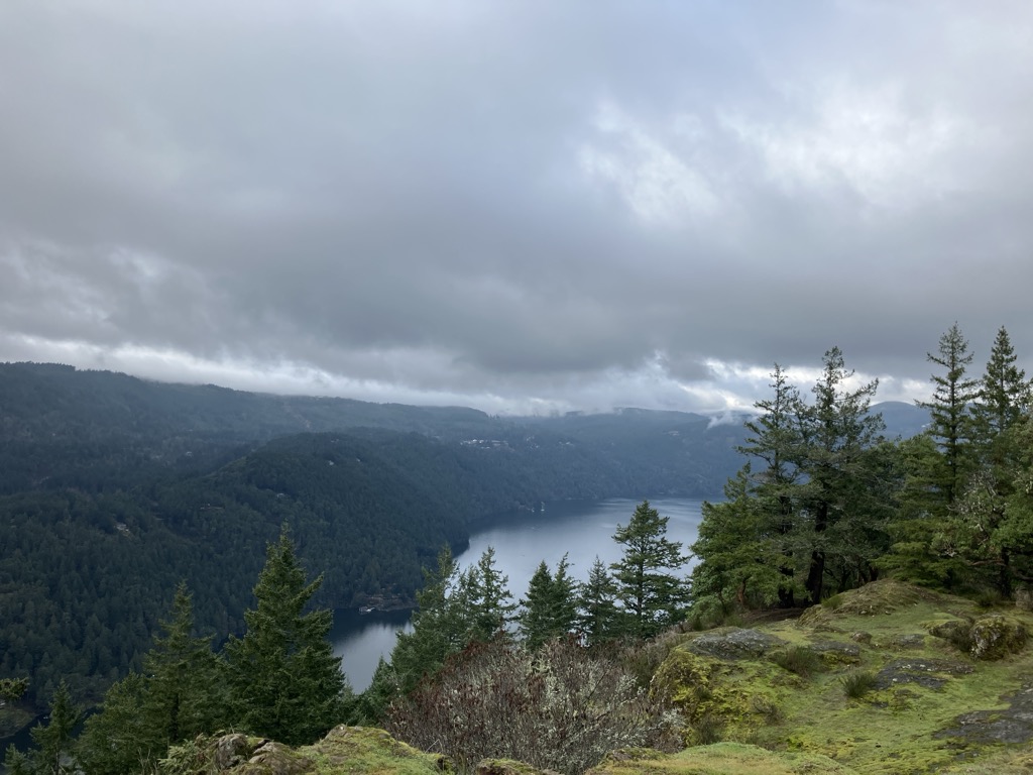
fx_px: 836
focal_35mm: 28
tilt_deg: +1.8
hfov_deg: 63.4
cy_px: 388
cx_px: 516
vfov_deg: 49.7
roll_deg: -0.9
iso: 32
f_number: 1.8
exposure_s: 1/771
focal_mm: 3.99
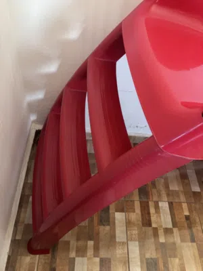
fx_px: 203
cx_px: 102
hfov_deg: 53.1
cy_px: 136
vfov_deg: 67.3
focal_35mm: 26
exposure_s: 1/40
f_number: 1.6
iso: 500
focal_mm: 5.96
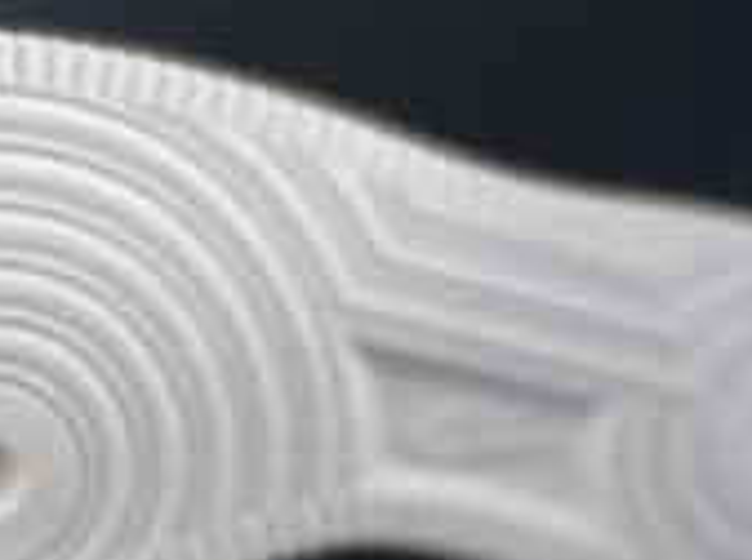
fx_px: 2341
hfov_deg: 18.2
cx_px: 543
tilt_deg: -3.9
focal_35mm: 108
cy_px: 660
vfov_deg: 13.3
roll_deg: -0.6
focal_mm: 4.25
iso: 40
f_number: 1.8
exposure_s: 1/100
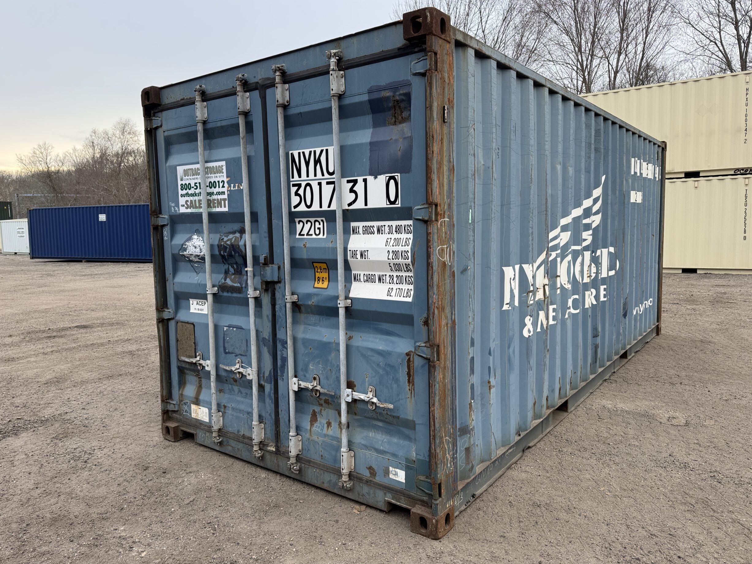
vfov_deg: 54.9
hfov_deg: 69.4
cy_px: 272
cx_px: 382
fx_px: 543
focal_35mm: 25
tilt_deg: -7.3
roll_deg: +1.2
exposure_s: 1/232
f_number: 1.78
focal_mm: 6.76
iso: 64
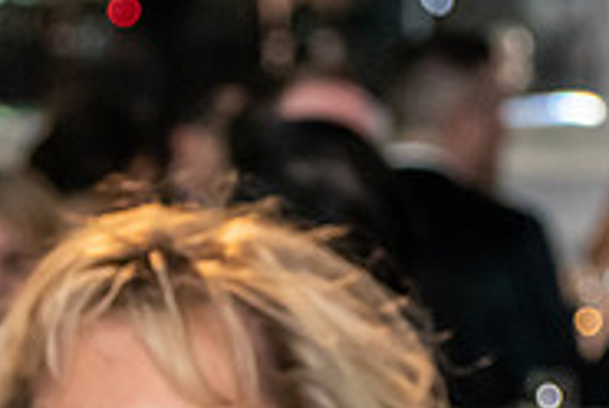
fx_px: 5574
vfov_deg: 4.2
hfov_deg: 6.2
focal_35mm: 329
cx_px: -128
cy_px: 607
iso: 3600
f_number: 4.5
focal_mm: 70
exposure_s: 1/60
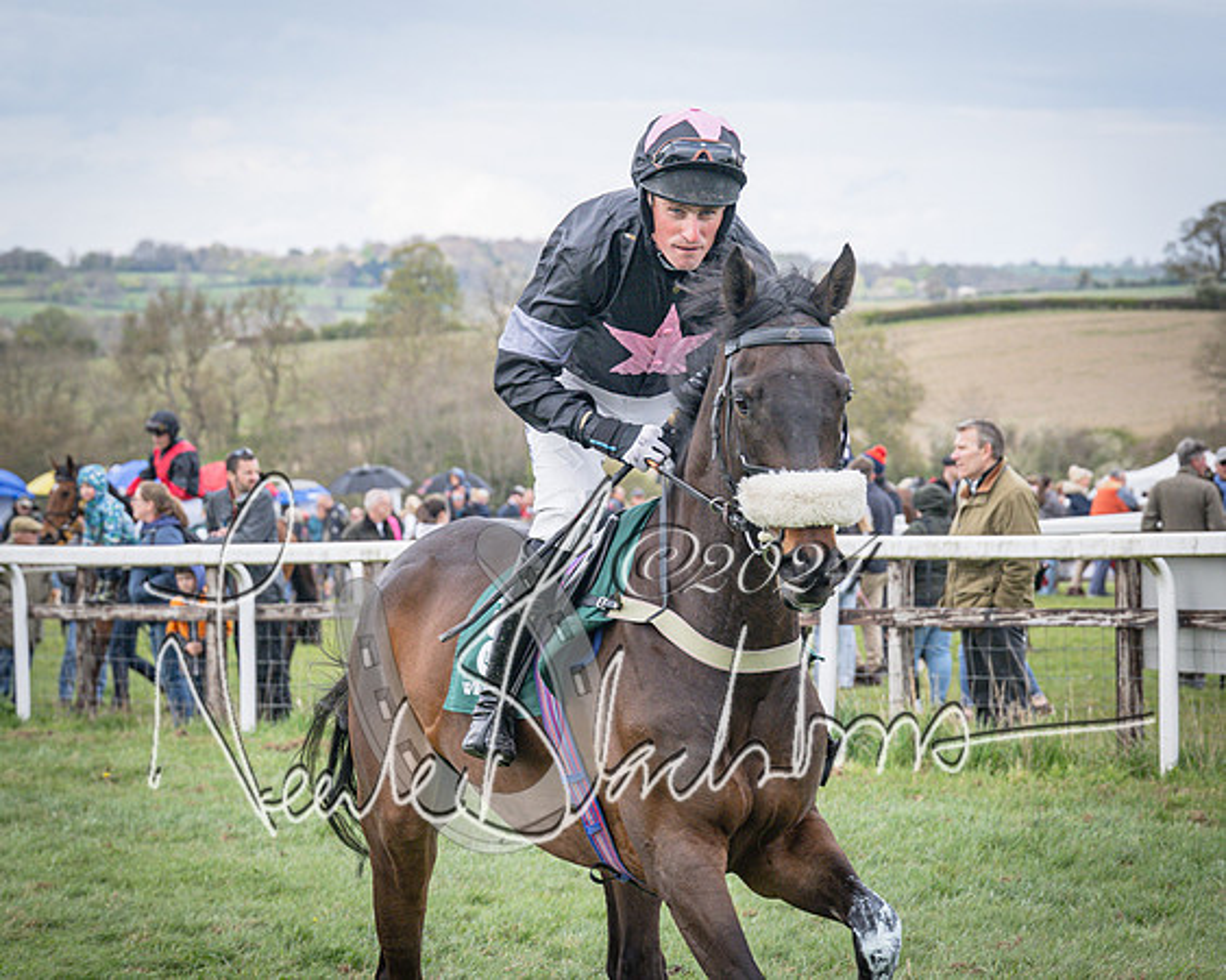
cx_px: 760
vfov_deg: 9.6
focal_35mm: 161
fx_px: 5834
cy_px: 387
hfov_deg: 12.0
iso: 400
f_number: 5
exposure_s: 1/1000
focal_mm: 79
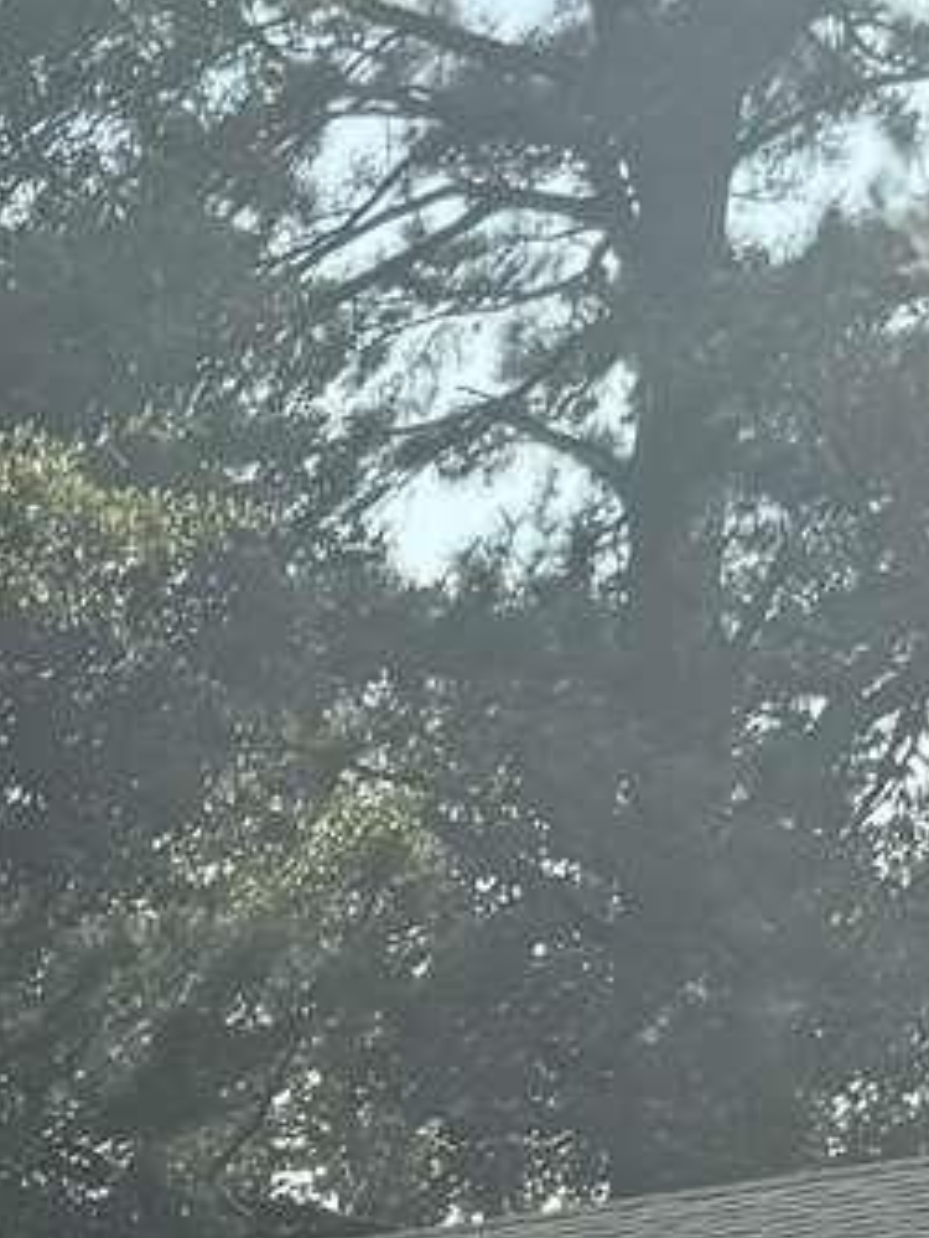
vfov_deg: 10.4
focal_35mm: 166
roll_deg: +1.0
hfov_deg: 8.3
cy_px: 2851
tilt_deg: -9.4
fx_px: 5936
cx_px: -1200
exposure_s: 1/2833
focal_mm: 6.76
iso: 80
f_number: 1.78
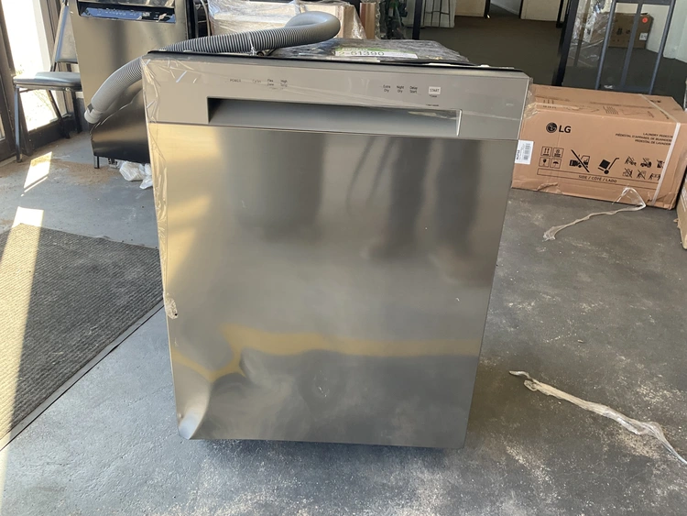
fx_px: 576
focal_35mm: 29
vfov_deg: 48.3
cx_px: 344
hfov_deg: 61.6
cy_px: 258
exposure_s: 1/122
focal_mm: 3
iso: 50
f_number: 1.8
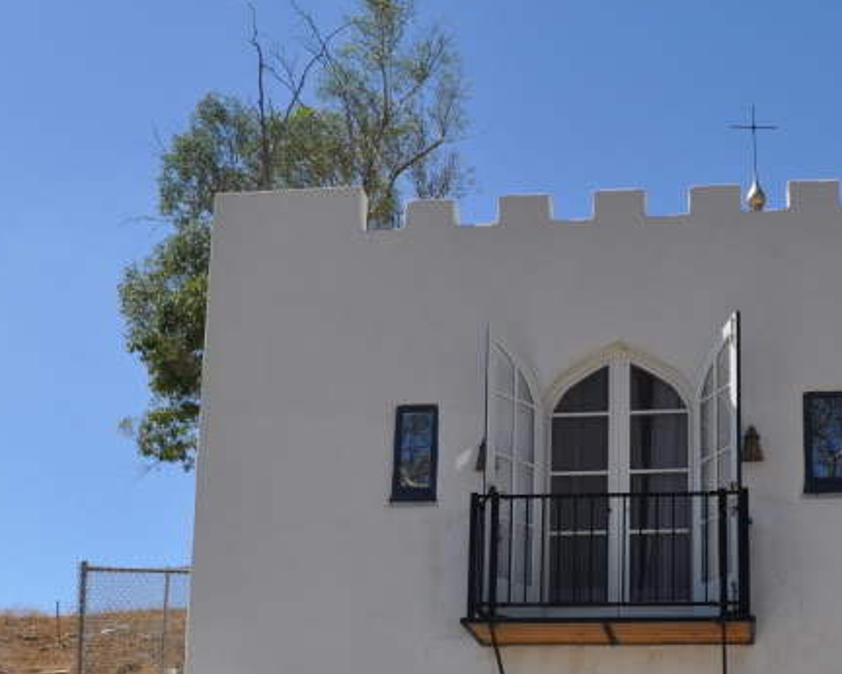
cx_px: 507
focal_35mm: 60
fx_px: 1496
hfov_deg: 31.3
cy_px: 641
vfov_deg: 24.5
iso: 200
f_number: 10
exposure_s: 1/400
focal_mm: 18
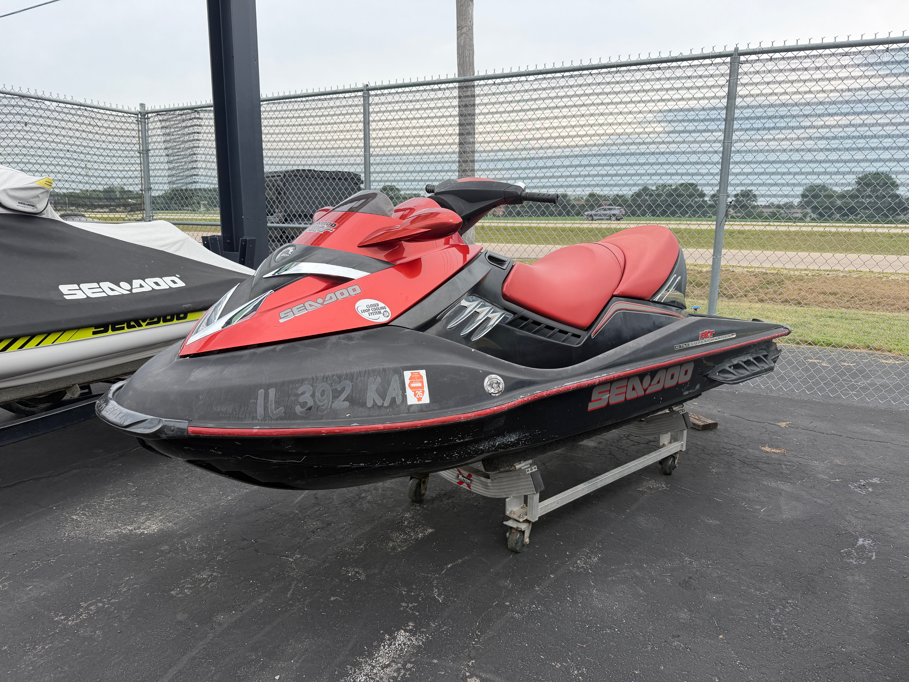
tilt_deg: -11.8
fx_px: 630
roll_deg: -0.4
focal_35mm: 24
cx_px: 454
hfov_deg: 71.6
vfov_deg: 56.8
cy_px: 341
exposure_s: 1/1585
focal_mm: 6.76
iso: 80
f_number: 1.78
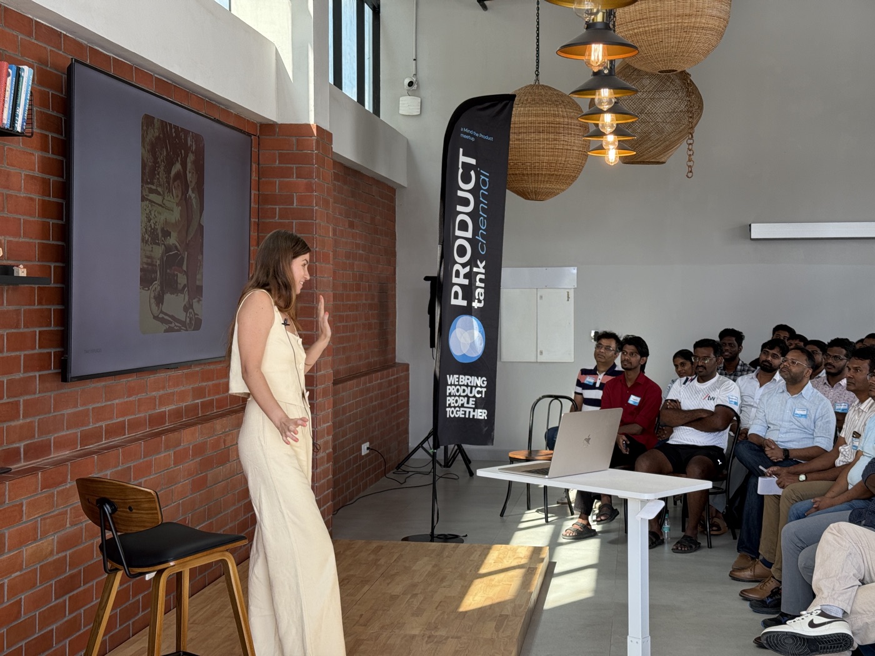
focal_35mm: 48
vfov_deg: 30.3
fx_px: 1213
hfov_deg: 39.7
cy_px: 328
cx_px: 438
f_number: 1.78
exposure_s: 1/100
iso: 50
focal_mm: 6.76
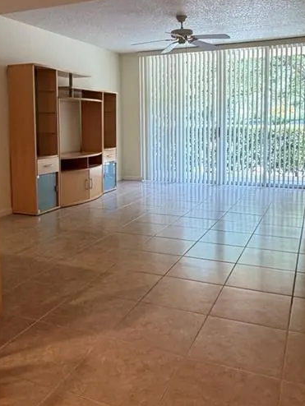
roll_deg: +1.1
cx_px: 139
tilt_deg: -5.4
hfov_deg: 41.8
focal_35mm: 34
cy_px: 164
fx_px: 399
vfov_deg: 53.6
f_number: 2.2
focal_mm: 2.22
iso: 250
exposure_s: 1/60
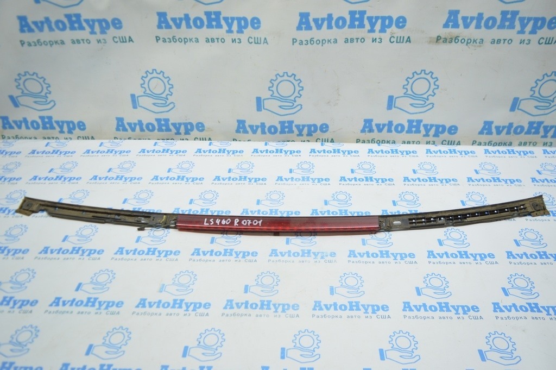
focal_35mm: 27
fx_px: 417
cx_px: 278
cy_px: 185
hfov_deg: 67.4
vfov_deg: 47.9
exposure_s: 1/60
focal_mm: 18
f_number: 3.5
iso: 400
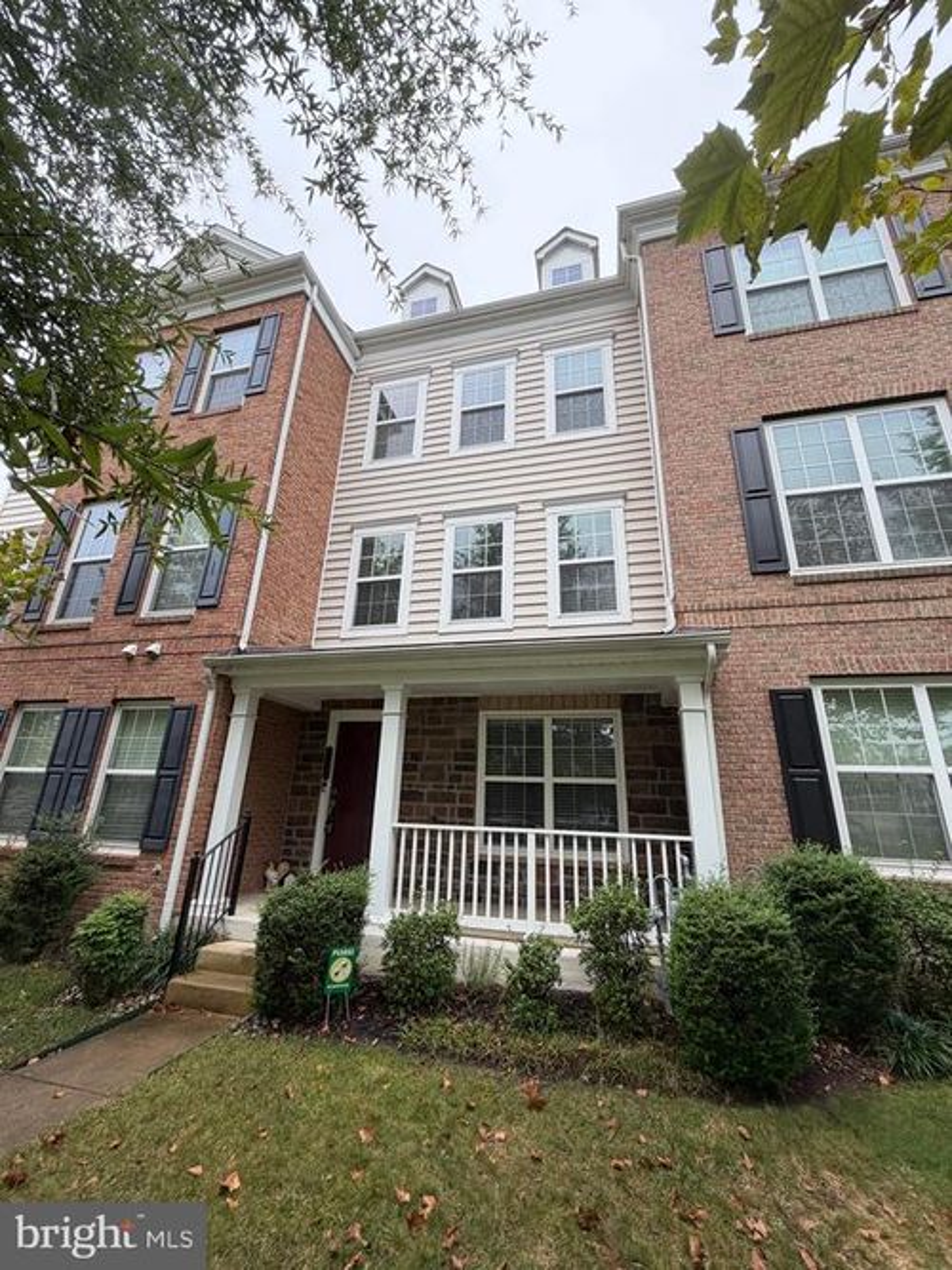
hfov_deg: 85.7
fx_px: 514
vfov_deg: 102.1
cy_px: 635
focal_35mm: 14
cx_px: 476
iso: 50
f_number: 2.2
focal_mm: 2.22
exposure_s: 1/180
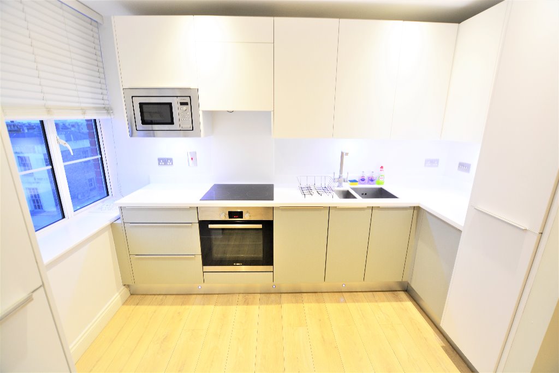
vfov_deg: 77.3
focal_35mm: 15
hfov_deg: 100.4
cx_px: 280
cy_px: 186
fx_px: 233
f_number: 3.5
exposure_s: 1/15
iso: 360
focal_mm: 10
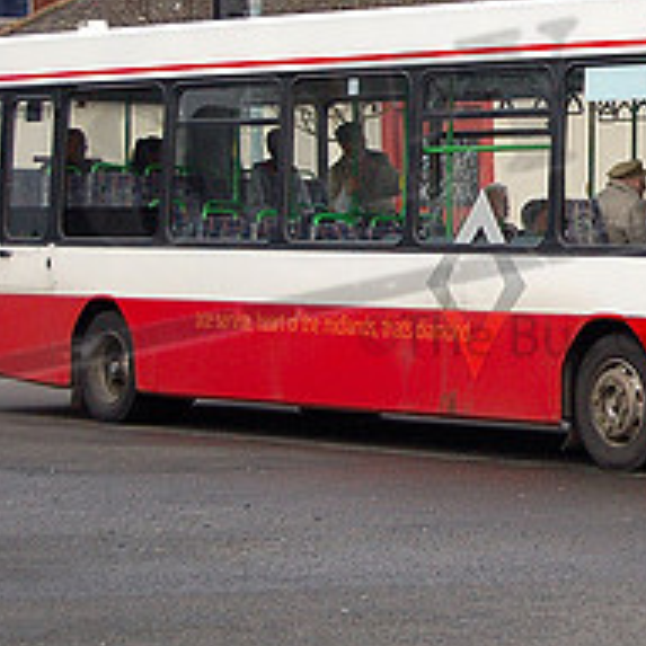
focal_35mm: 162
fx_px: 3420
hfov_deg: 10.6
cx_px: 754
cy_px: 123
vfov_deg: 10.8
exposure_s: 1/1000
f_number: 5.3
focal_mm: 42
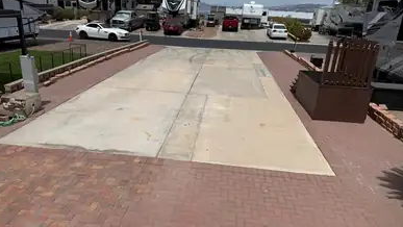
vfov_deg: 42.9
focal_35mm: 27
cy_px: 108
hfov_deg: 69.8
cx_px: 197
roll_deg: -3.2
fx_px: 289
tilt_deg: -19.7
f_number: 1.78
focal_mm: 6.76
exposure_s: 1/10309
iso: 80
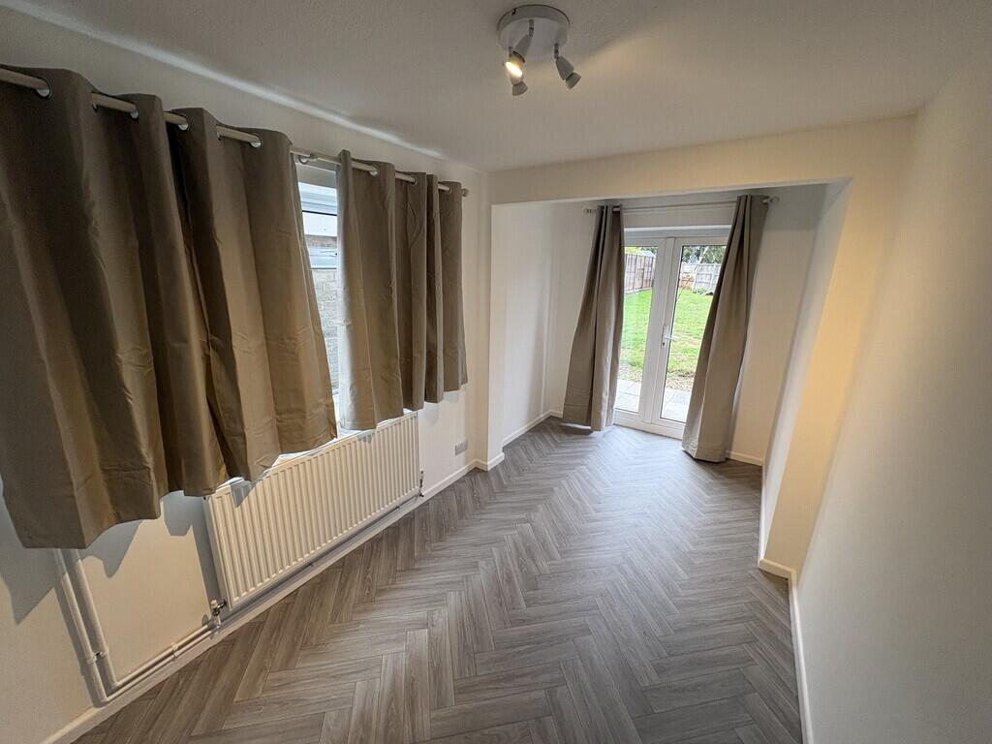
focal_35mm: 14
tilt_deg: -14.8
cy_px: 372
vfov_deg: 85.7
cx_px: 496
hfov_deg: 102.1
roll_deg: -0.4
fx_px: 401
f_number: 2.2
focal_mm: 2.22
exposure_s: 1/100
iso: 160
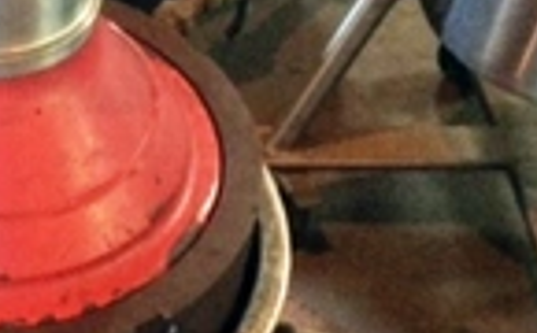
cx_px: 33
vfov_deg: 14.6
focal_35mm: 88
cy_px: 307
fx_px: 1285
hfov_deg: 22.9
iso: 400
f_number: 2.2
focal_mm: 4.12
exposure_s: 1/15
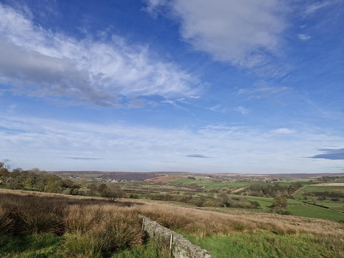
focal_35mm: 23
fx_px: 229
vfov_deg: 58.9
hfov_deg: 73.9
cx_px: 172
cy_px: 129
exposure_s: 1/20408
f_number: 1.8
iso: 50
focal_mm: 5.54
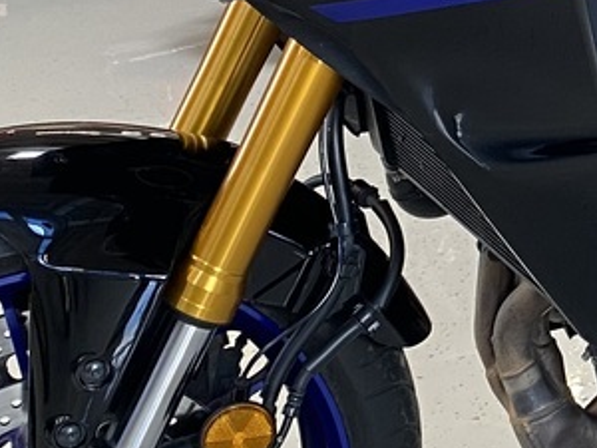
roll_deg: +0.4
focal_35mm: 125
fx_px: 2156
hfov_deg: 14.9
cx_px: 820
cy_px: -92
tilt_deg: -10.9
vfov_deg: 11.6
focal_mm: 4.25
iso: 100
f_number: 1.8
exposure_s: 1/50
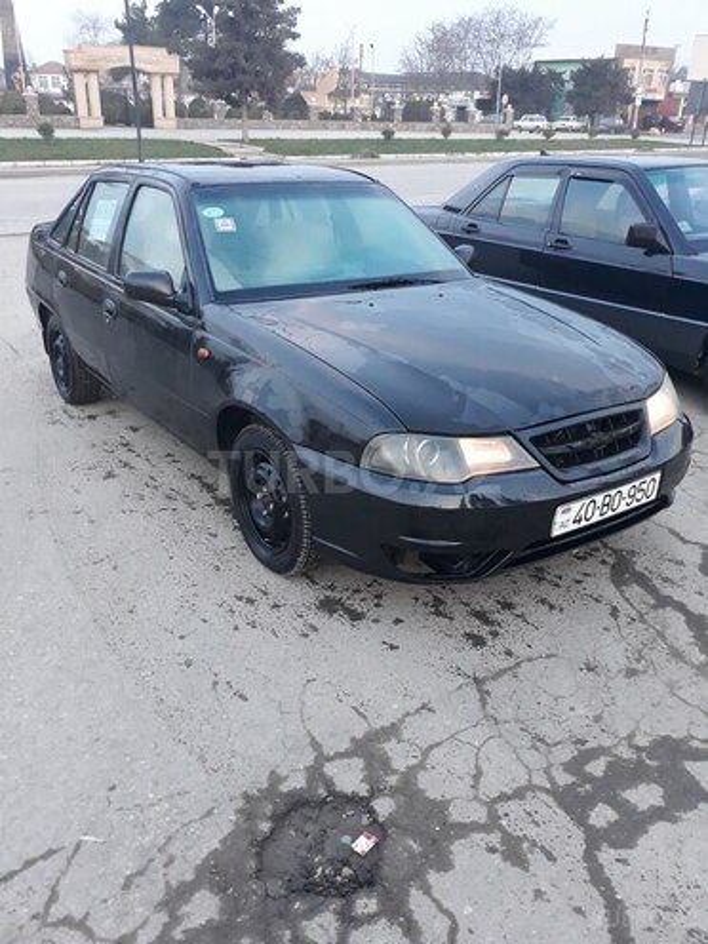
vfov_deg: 65.3
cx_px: 354
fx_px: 736
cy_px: 472
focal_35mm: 27
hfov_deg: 51.4
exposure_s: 1/50
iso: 200
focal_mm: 3.71
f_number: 1.7
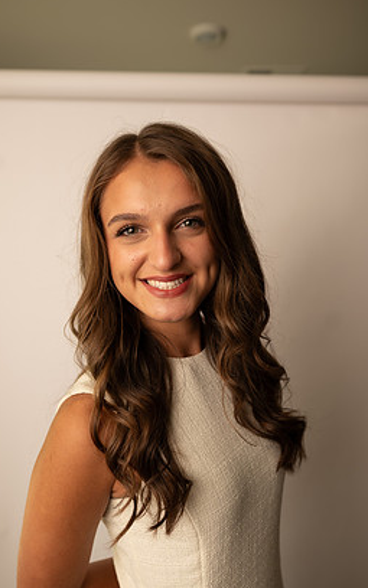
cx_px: 160
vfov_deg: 68.3
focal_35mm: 27
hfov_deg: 45.9
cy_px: 314
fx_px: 433
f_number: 3.2
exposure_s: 1/160
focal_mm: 24
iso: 100
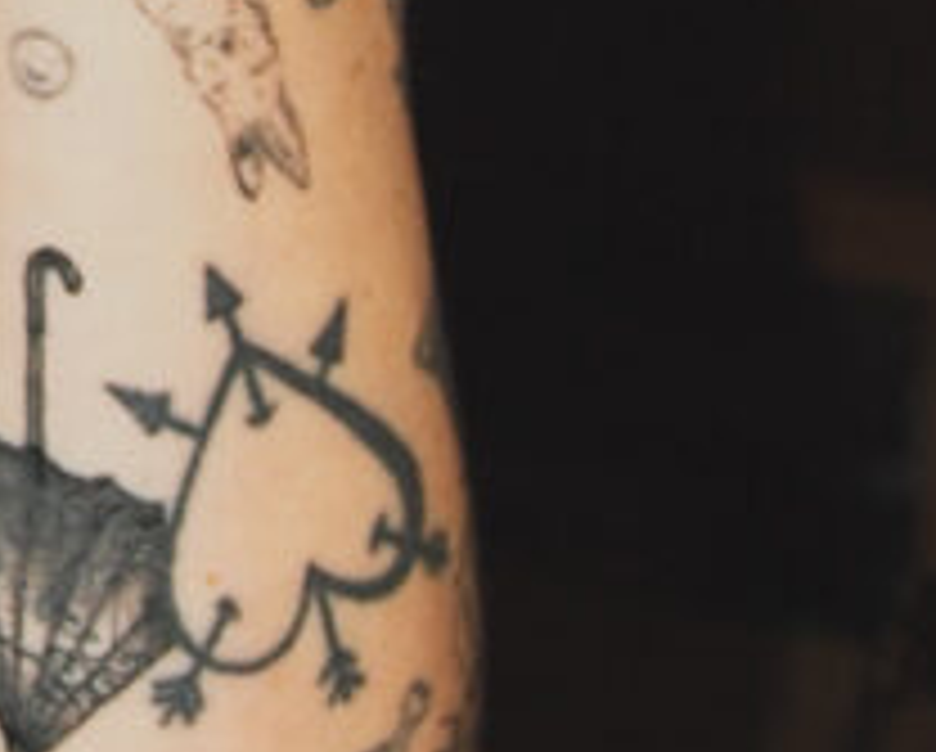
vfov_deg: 4.3
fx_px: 9626
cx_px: -1026
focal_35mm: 347
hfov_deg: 5.4
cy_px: -1432
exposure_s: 1/100
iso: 250
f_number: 4.5
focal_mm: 26
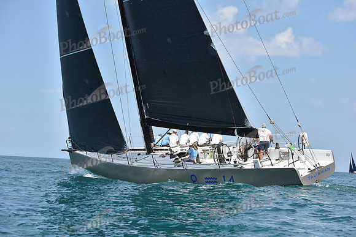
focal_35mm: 75
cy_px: 118
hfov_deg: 27.0
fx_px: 742
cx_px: 178
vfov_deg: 18.2
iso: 250
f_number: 7.1
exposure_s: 1/1250
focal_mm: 75
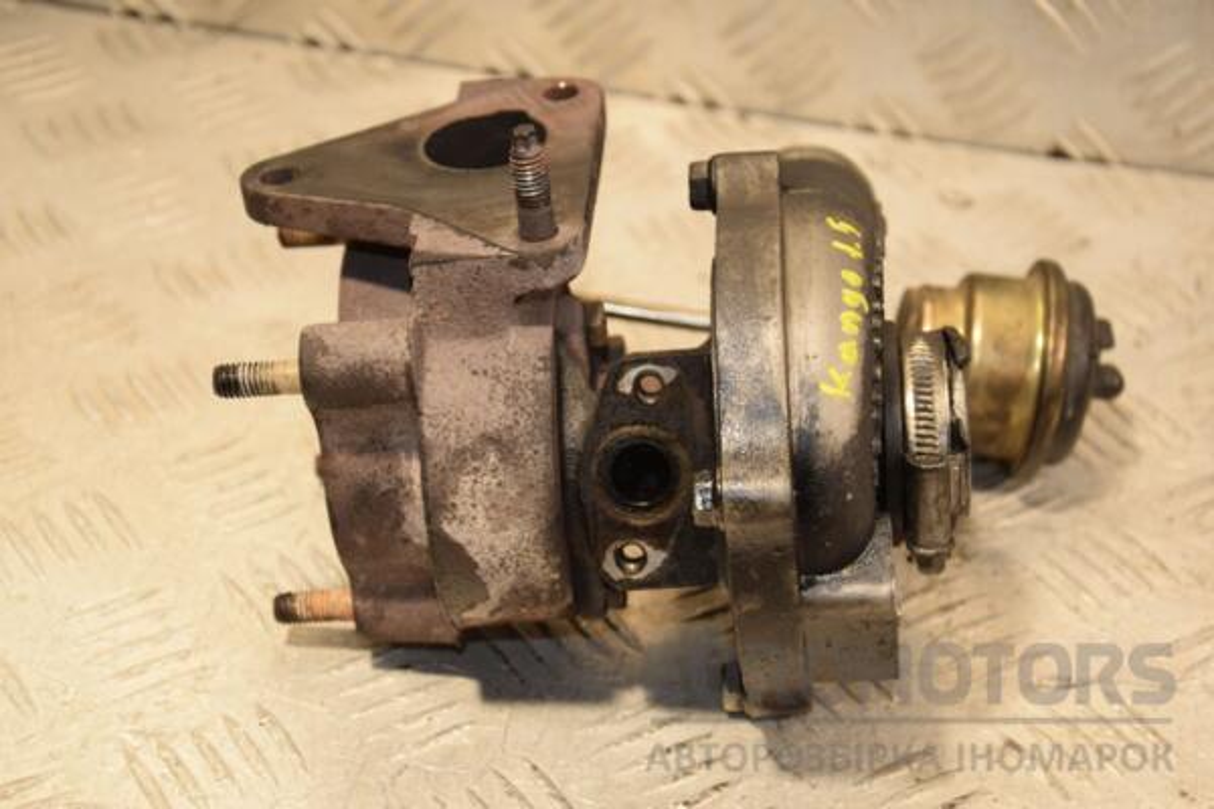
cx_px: 607
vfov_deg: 18.2
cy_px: 404
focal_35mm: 75
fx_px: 2529
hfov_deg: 27.0
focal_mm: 50
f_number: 5
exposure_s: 1/200
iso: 800
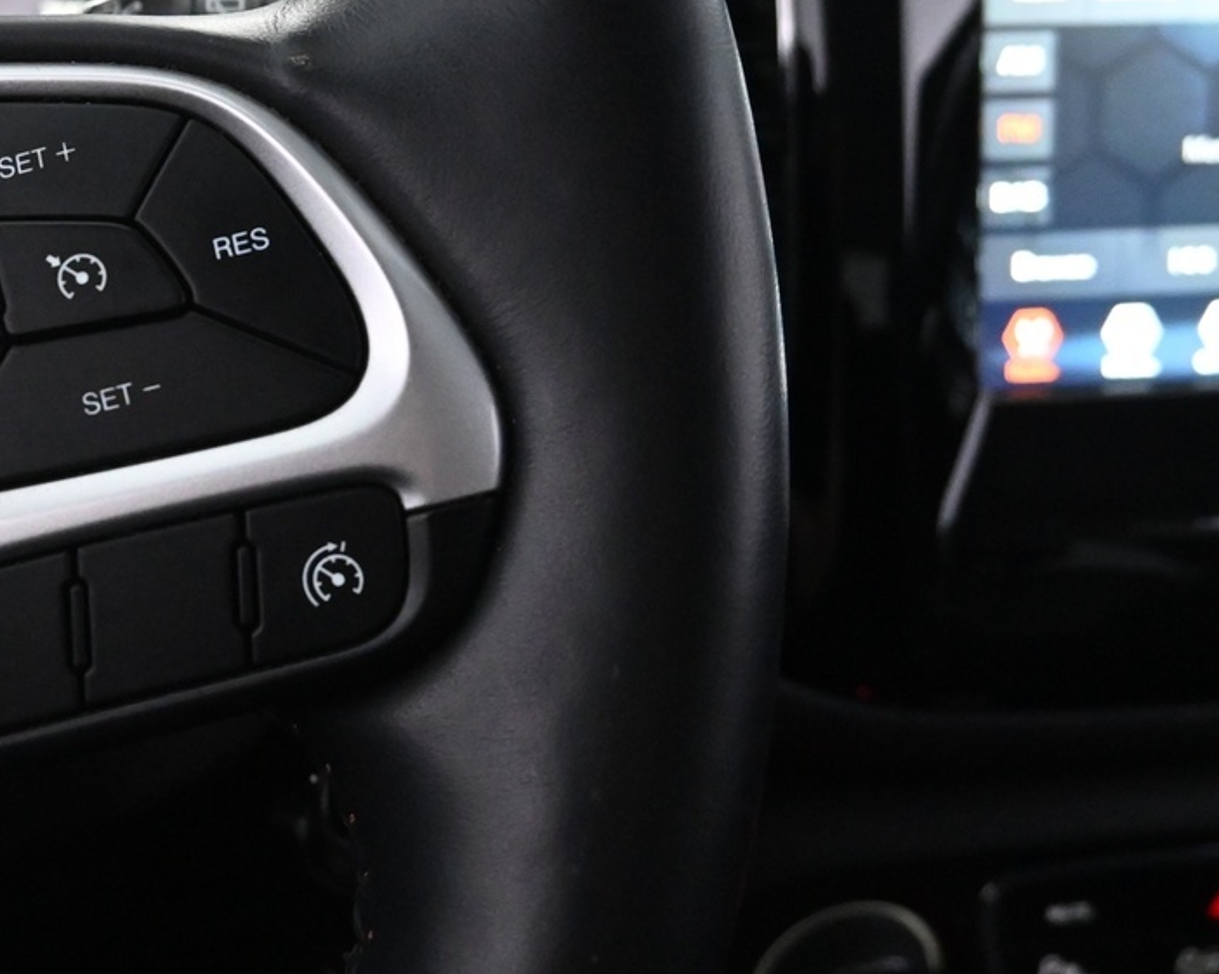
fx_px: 1875
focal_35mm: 52
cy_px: 267
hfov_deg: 34.3
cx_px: 151
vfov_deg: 28.8
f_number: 4.5
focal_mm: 16
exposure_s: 1/80
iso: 4000
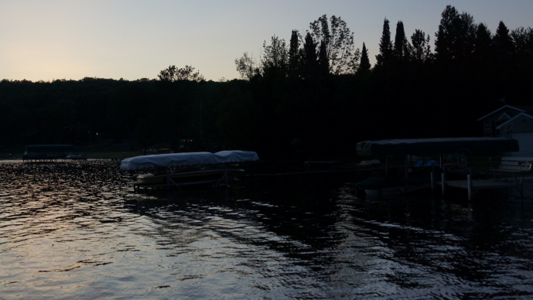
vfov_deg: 28.6
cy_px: 72
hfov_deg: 49.1
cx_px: 217
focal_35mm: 41
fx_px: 580
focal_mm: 18
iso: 500
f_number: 4
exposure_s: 1/60
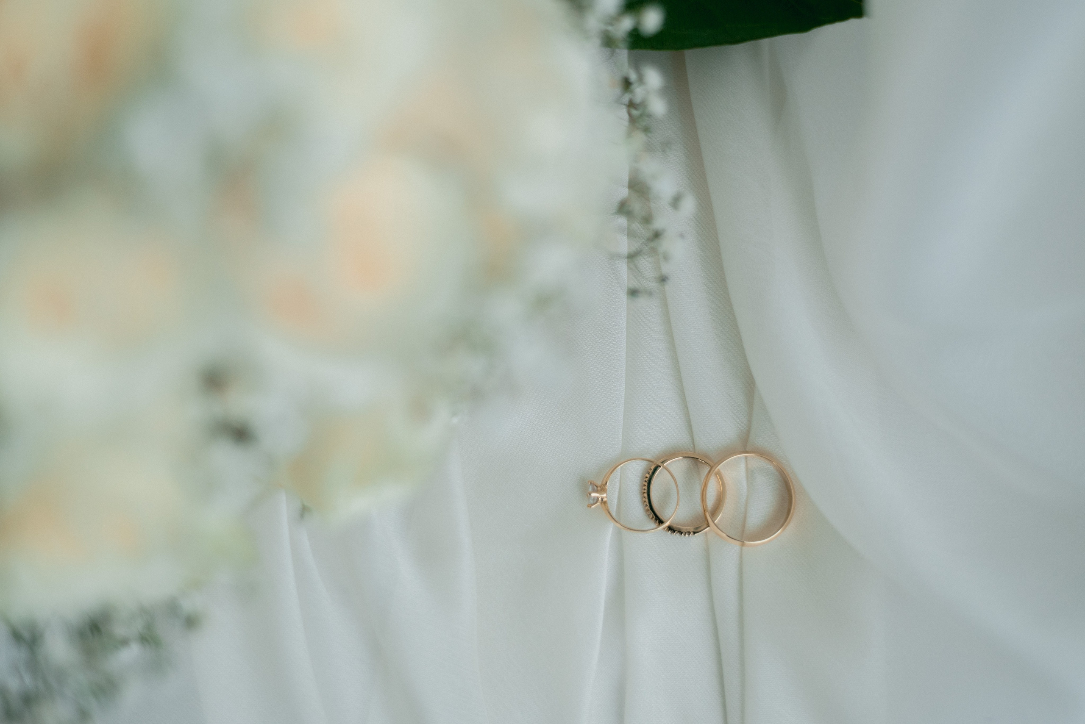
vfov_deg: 24.6
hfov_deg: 36.1
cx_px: 595
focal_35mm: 55
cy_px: 330
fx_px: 1663
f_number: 2
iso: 400
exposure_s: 1/250
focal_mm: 50
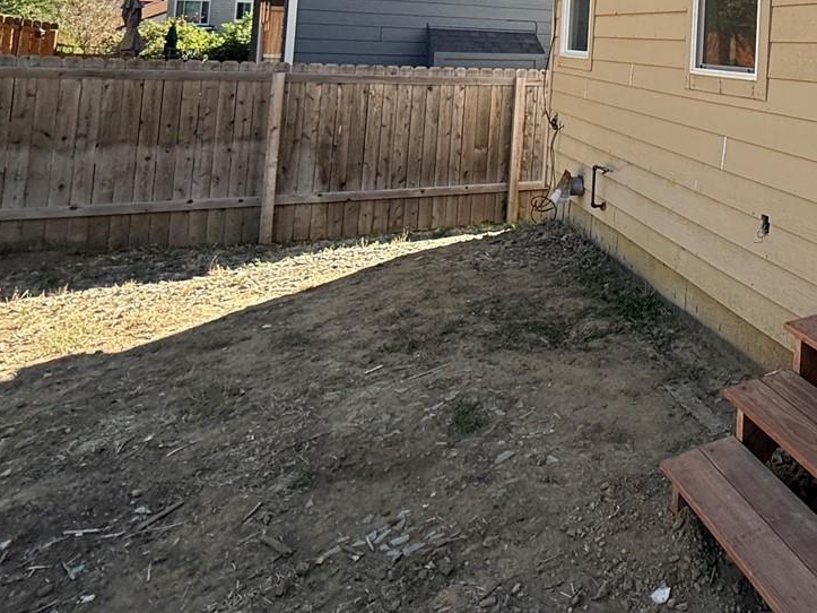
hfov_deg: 47.4
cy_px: 8
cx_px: 835
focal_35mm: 31
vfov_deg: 40.2
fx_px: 732
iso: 64
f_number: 2.2
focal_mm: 2.22
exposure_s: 1/403
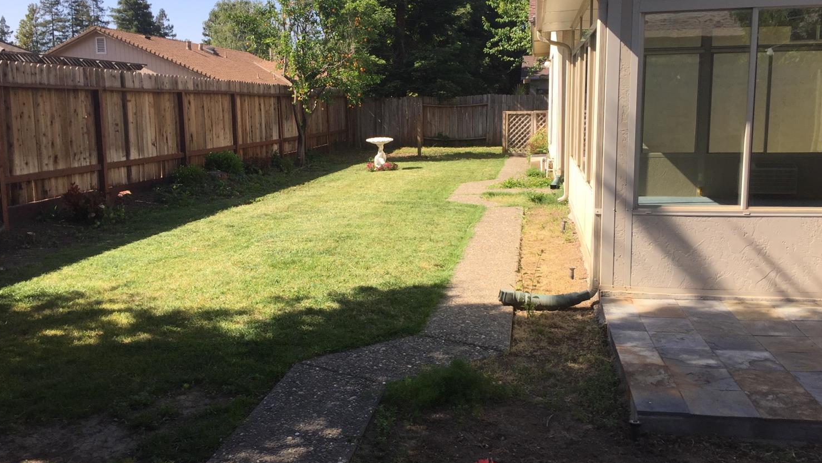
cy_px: 214
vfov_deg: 36.7
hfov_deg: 61.0
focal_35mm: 32
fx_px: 697
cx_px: 408
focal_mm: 4.15
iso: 32
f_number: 2.2
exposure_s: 1/898
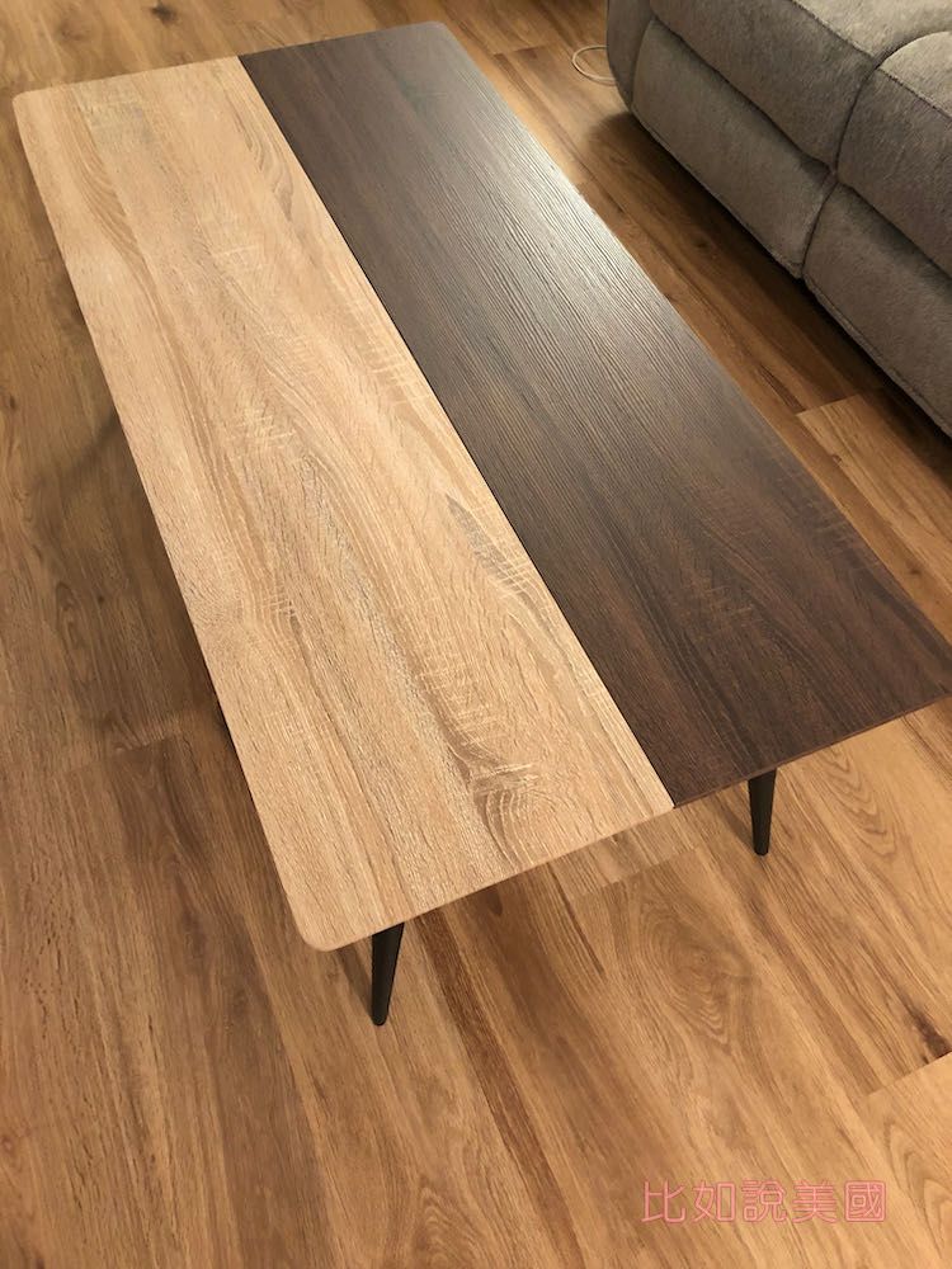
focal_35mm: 28
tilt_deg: -53.7
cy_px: 634
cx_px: 476
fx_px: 1027
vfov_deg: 63.4
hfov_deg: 49.7
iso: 100
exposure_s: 1/5
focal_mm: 3.99
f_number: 1.8
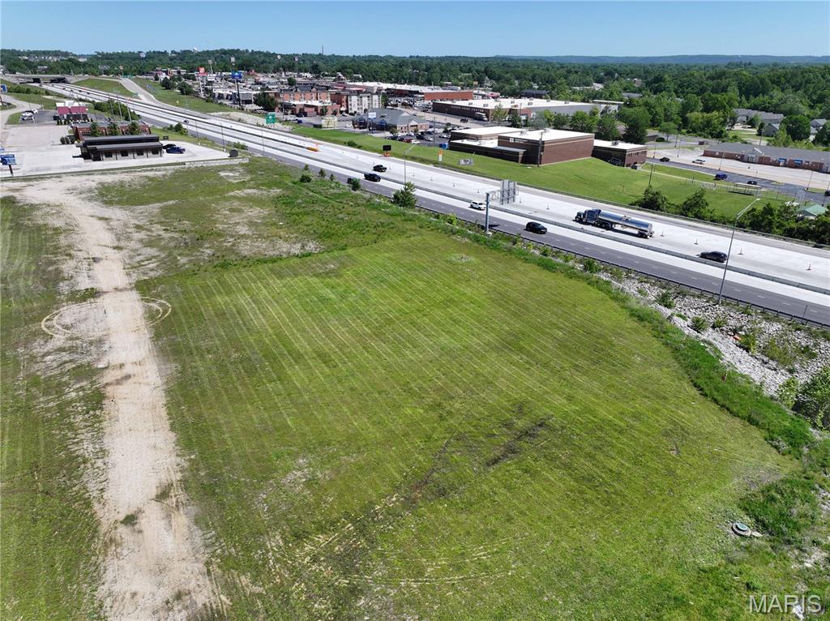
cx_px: 415
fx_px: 575
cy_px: 310
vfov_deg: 56.7
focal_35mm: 24
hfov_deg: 71.6
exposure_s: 1/2000
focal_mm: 12.29
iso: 100
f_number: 2.8
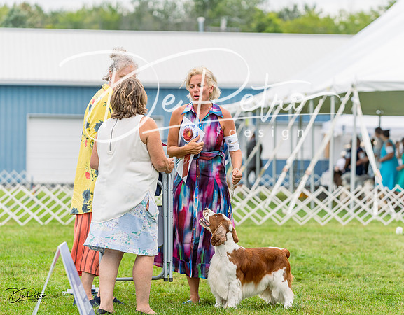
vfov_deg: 10.4
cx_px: 224
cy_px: 167
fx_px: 1732
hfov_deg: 13.3
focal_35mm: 146
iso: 400
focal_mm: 123
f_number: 3.5
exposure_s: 1/1250
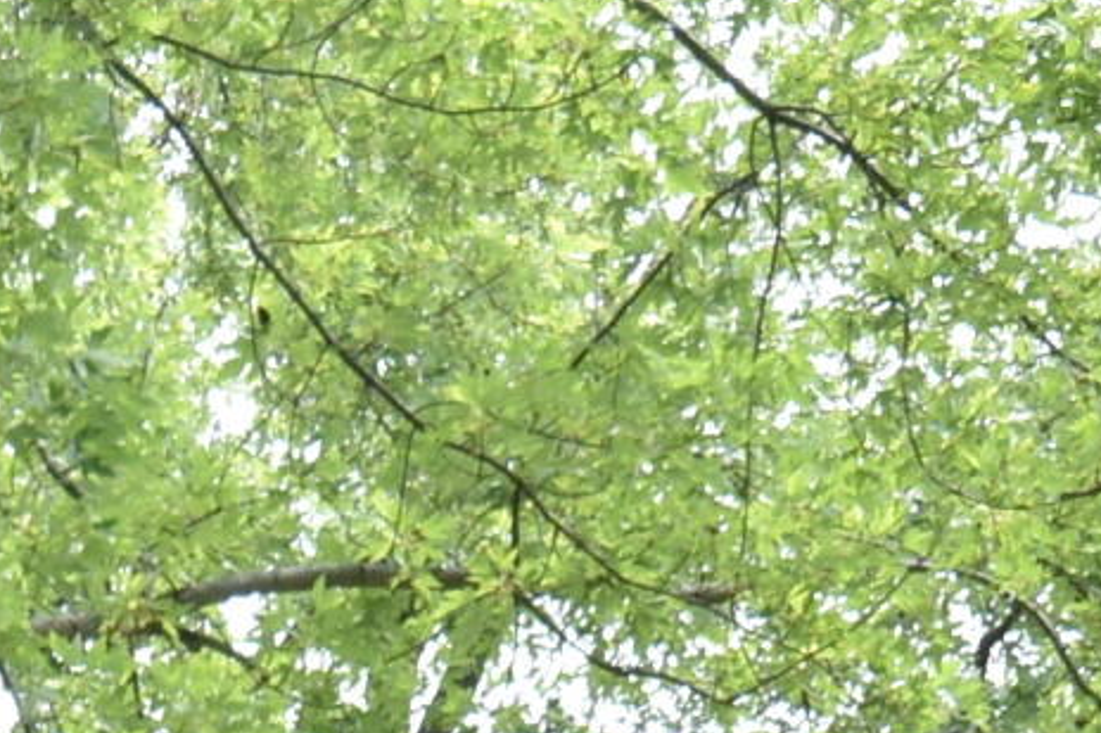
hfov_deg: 10.1
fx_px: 5931
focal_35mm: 194
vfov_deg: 6.4
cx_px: -833
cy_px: 2338
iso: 400
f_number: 8
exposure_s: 1/250
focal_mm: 20
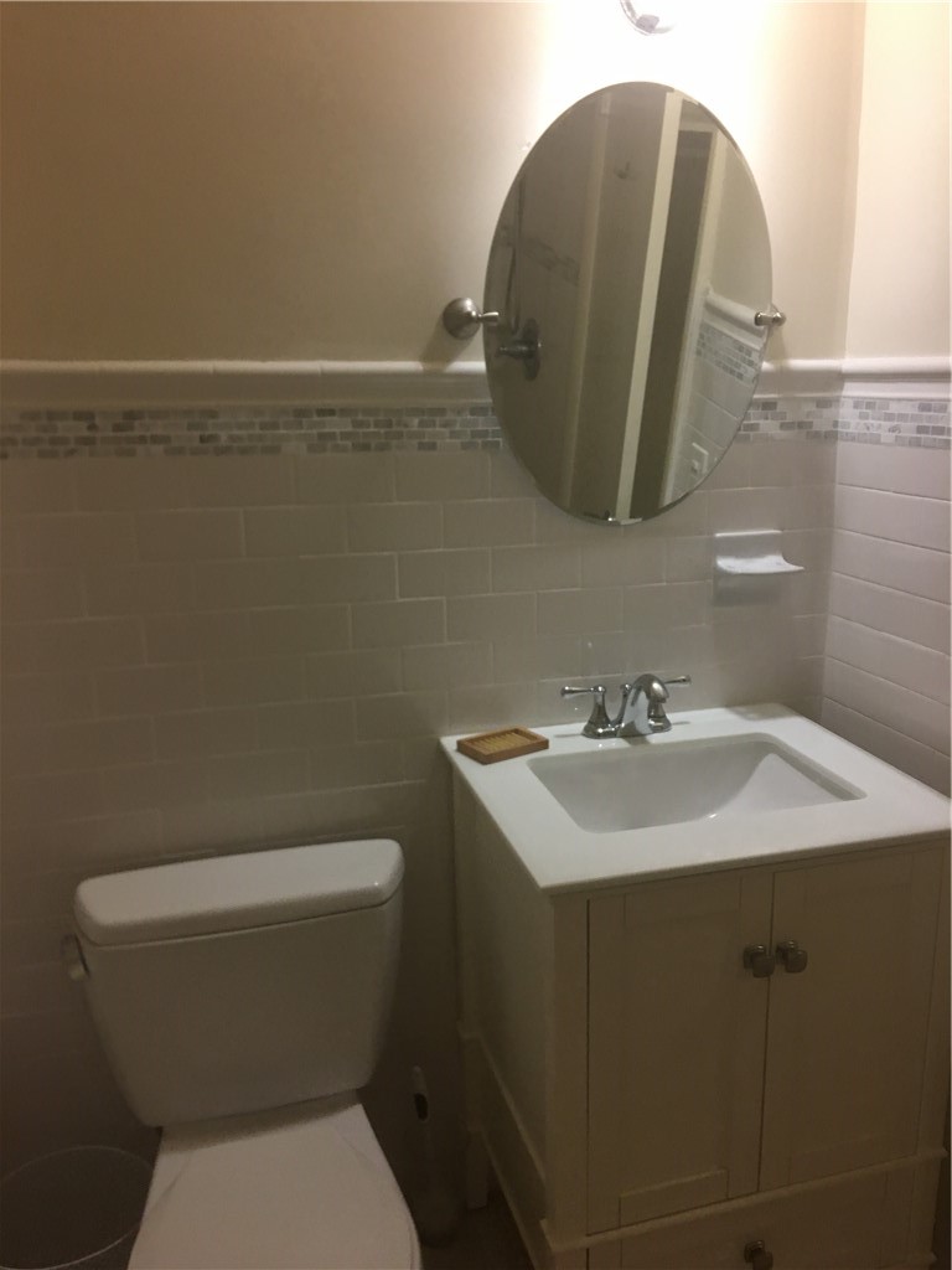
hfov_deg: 48.2
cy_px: 635
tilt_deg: -13.5
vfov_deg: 61.7
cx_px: 476
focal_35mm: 29
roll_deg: +0.9
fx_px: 1063
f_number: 2.2
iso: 64
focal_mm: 4.15
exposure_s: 1/15
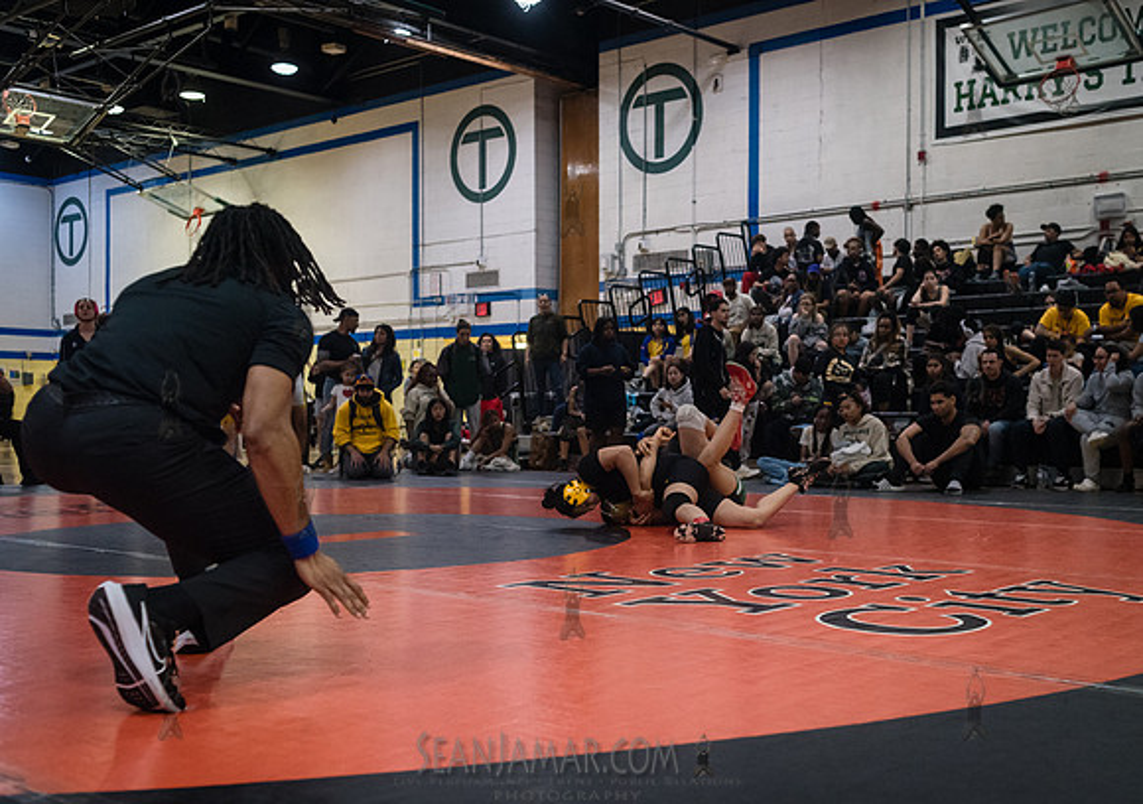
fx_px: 1279
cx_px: 649
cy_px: 433
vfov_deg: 34.9
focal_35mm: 40
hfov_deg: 48.0
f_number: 3.2
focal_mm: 35
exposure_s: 1/500
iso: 5000
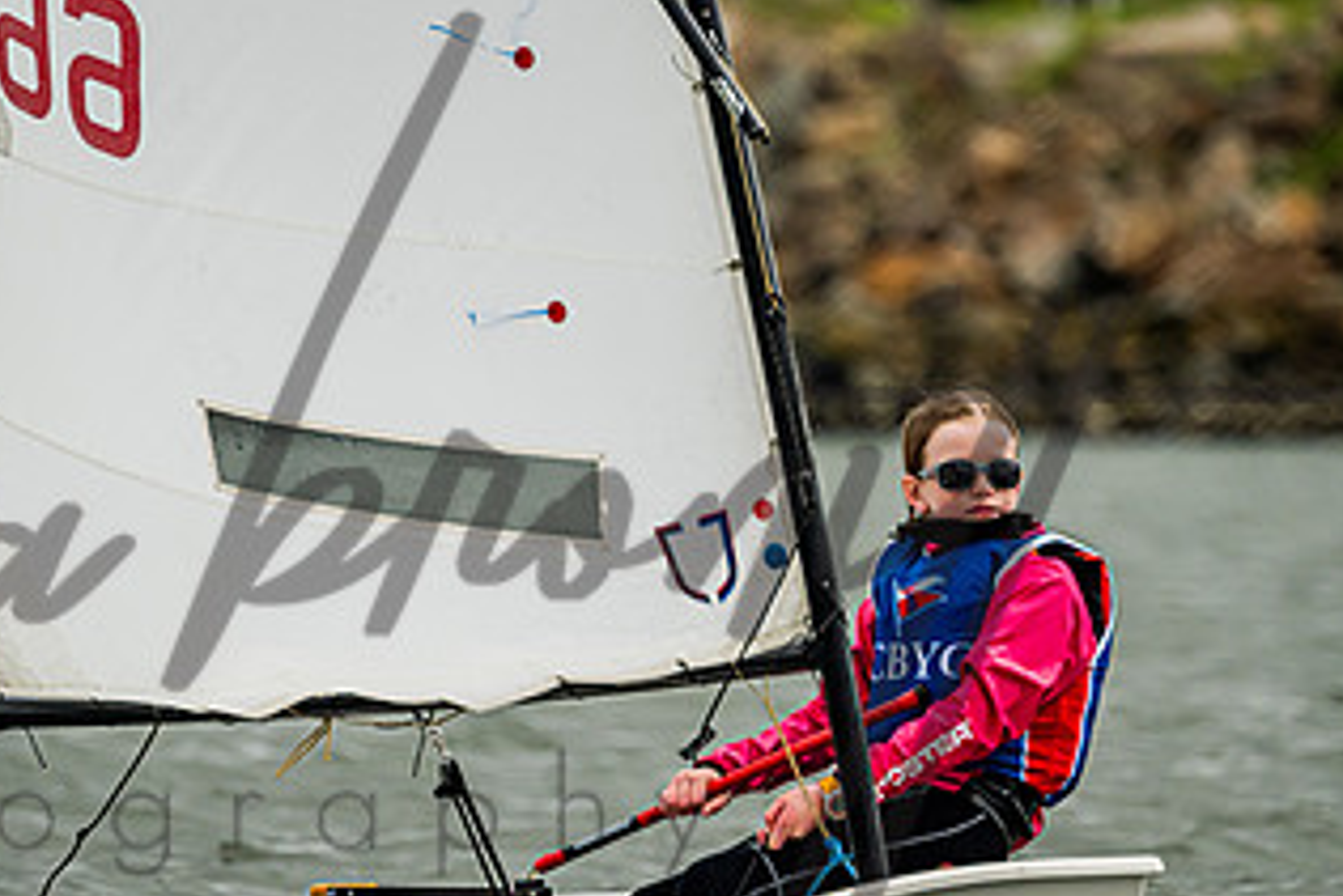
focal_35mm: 752
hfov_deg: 2.7
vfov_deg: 1.8
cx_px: 540
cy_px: 495
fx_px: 28065
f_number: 5.6
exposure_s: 1/3200
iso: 320
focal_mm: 400
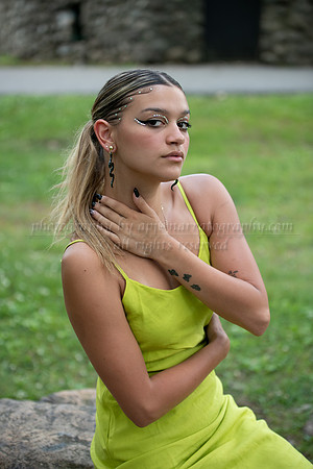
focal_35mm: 70
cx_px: 156
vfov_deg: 28.8
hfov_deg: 19.5
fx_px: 913
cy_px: 234
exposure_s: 1/320
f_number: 2.8
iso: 200
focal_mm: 70
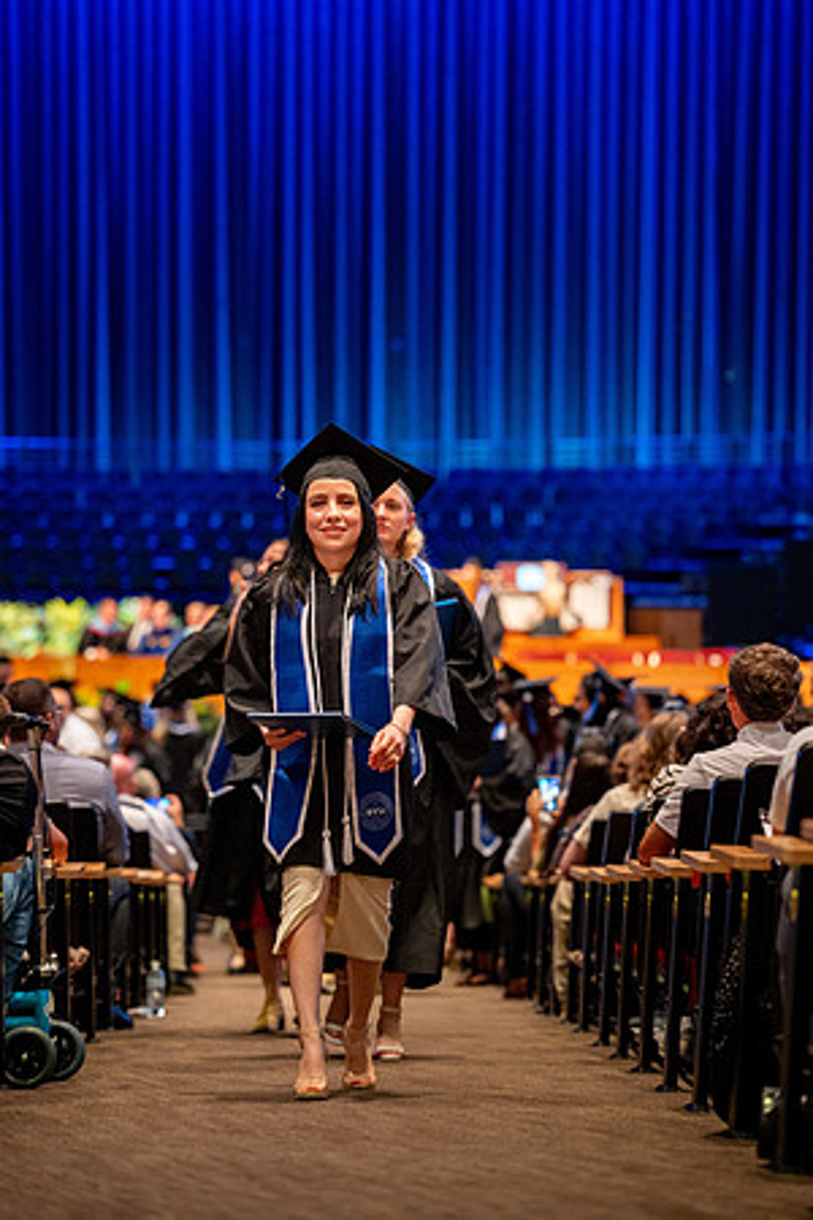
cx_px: 406
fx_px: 3895
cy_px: 610
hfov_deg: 11.9
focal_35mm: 115
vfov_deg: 17.8
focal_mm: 115
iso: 1600
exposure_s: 1/80
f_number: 2.8
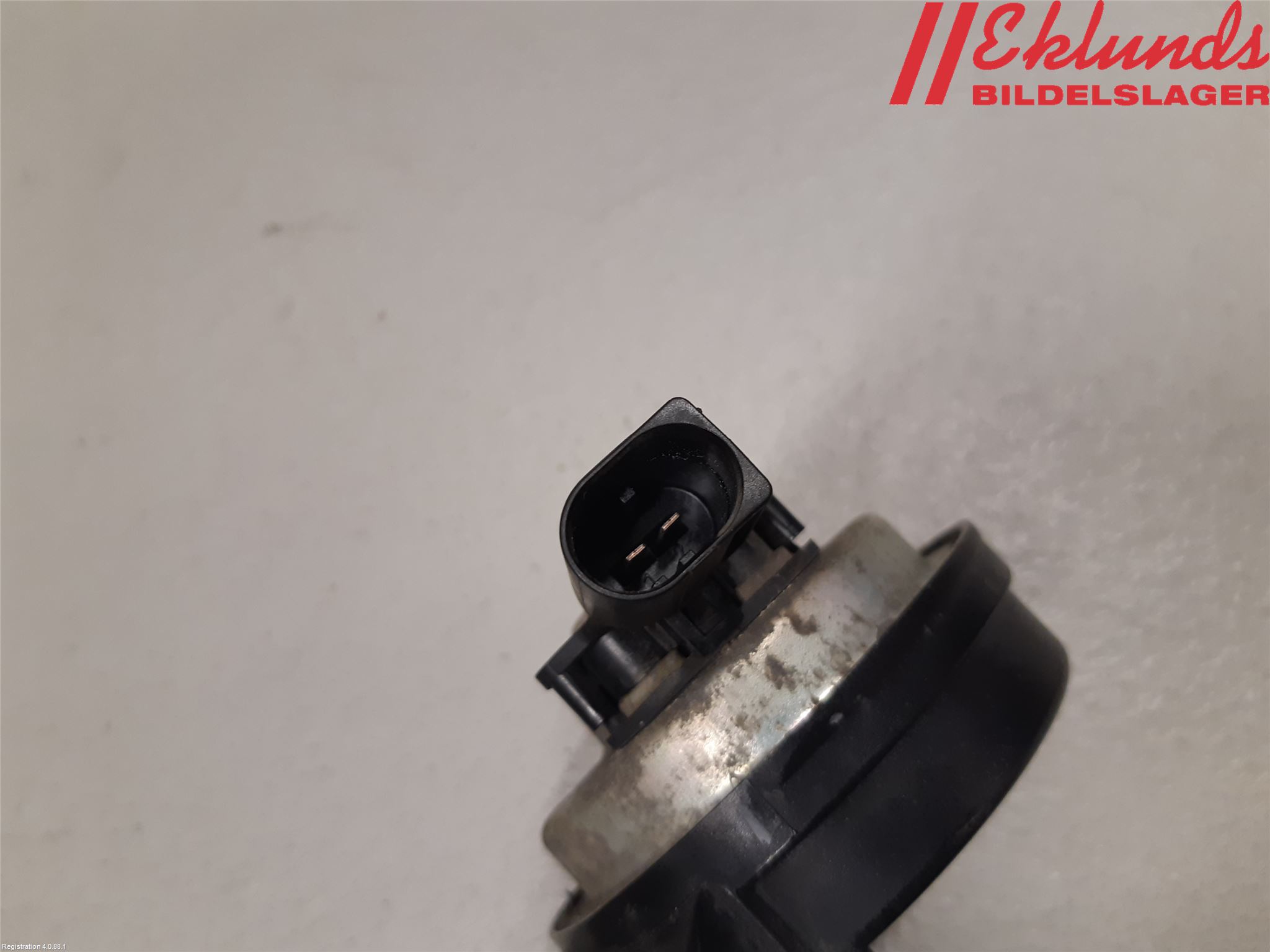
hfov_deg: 67.3
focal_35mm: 26
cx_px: 635
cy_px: 476
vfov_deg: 53.1
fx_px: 954
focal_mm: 3.93
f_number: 1.7
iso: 125
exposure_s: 1/50
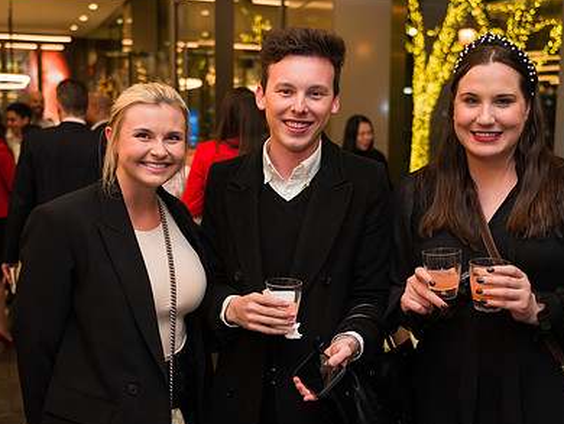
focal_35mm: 50
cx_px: 288
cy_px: 239
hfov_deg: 38.2
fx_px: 815
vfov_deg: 29.1
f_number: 3.2
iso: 400
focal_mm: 35
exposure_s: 1/160
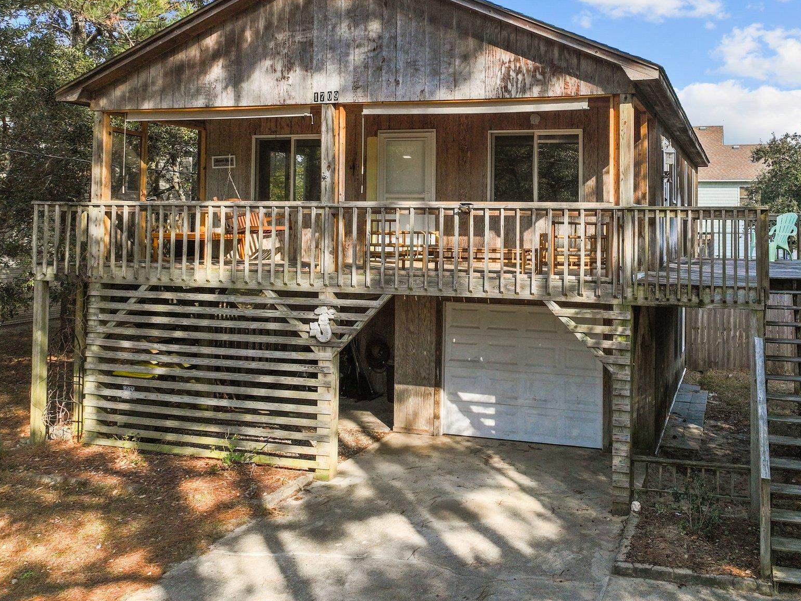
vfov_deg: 44.0
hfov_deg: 56.0
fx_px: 740
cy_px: 250
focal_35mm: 32
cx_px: 508
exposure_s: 1/1600
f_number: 2.8
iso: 150
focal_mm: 12.29
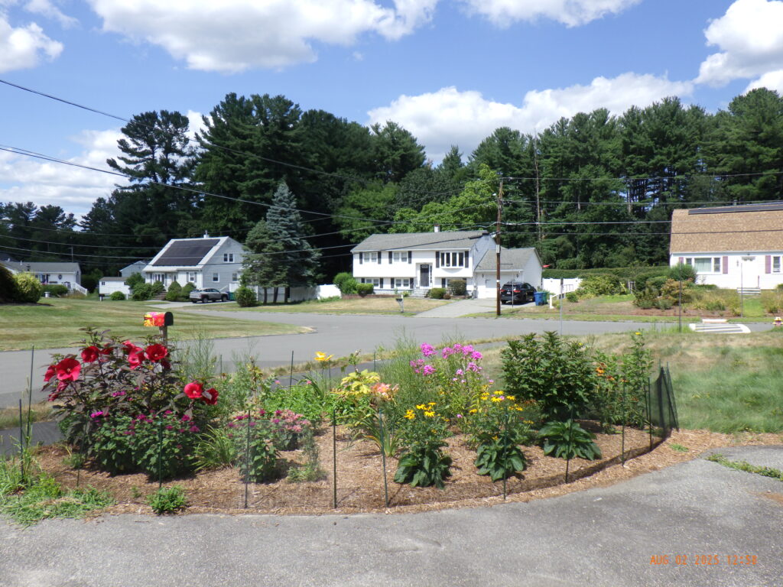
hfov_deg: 63.4
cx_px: 392
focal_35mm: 28
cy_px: 294
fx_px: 633
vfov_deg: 49.7
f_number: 4.2
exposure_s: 1/800
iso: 125
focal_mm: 5
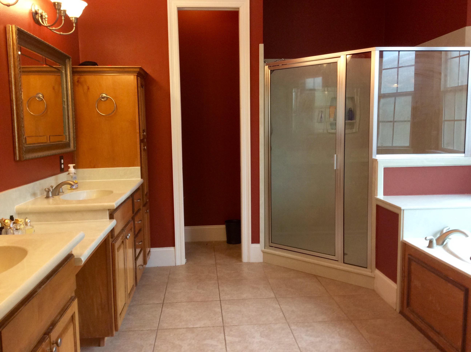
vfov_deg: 44.1
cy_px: 176
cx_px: 236
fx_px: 435
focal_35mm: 32
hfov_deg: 56.9
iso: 80
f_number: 2.4
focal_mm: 3.3
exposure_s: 1/24
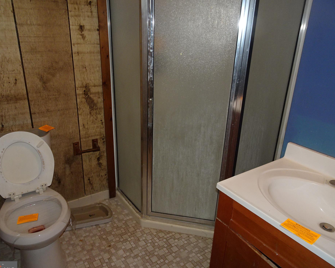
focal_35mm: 26
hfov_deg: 66.0
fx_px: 258
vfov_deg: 54.9
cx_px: 158
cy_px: 137
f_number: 3.5
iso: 200
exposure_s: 1/30
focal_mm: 4.1
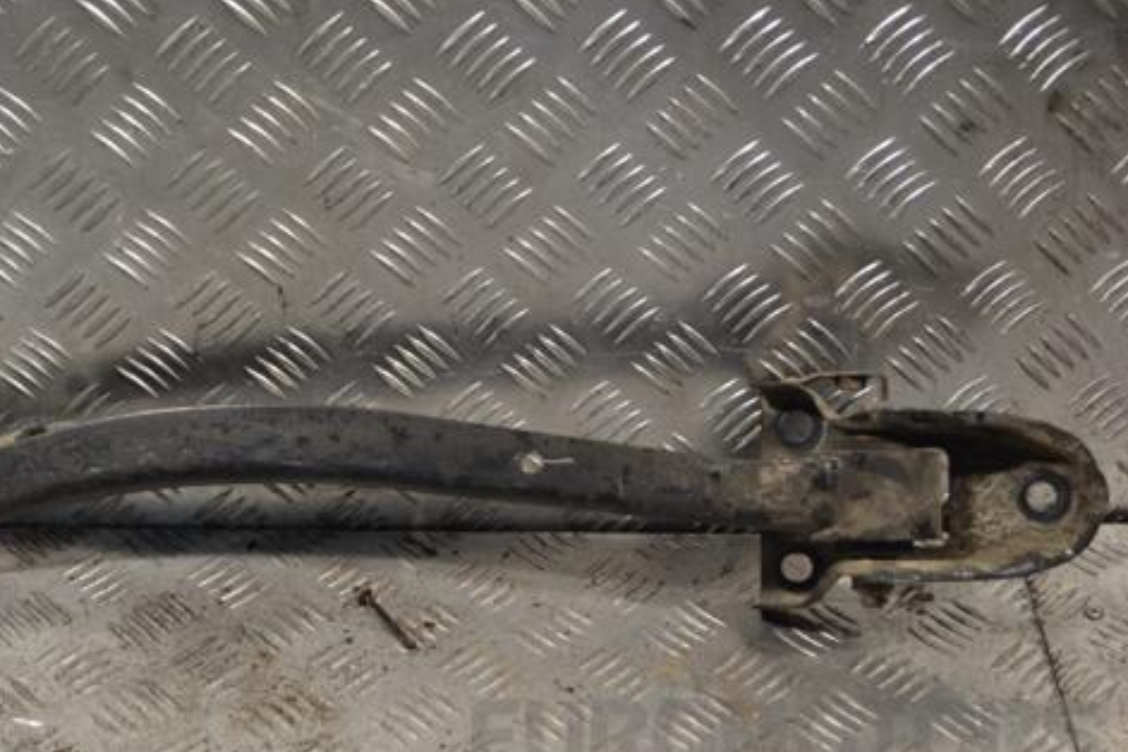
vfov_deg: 20.9
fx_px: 2037
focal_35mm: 65
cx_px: 426
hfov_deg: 30.8
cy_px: 417
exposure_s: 1/100
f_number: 5
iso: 400
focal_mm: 34
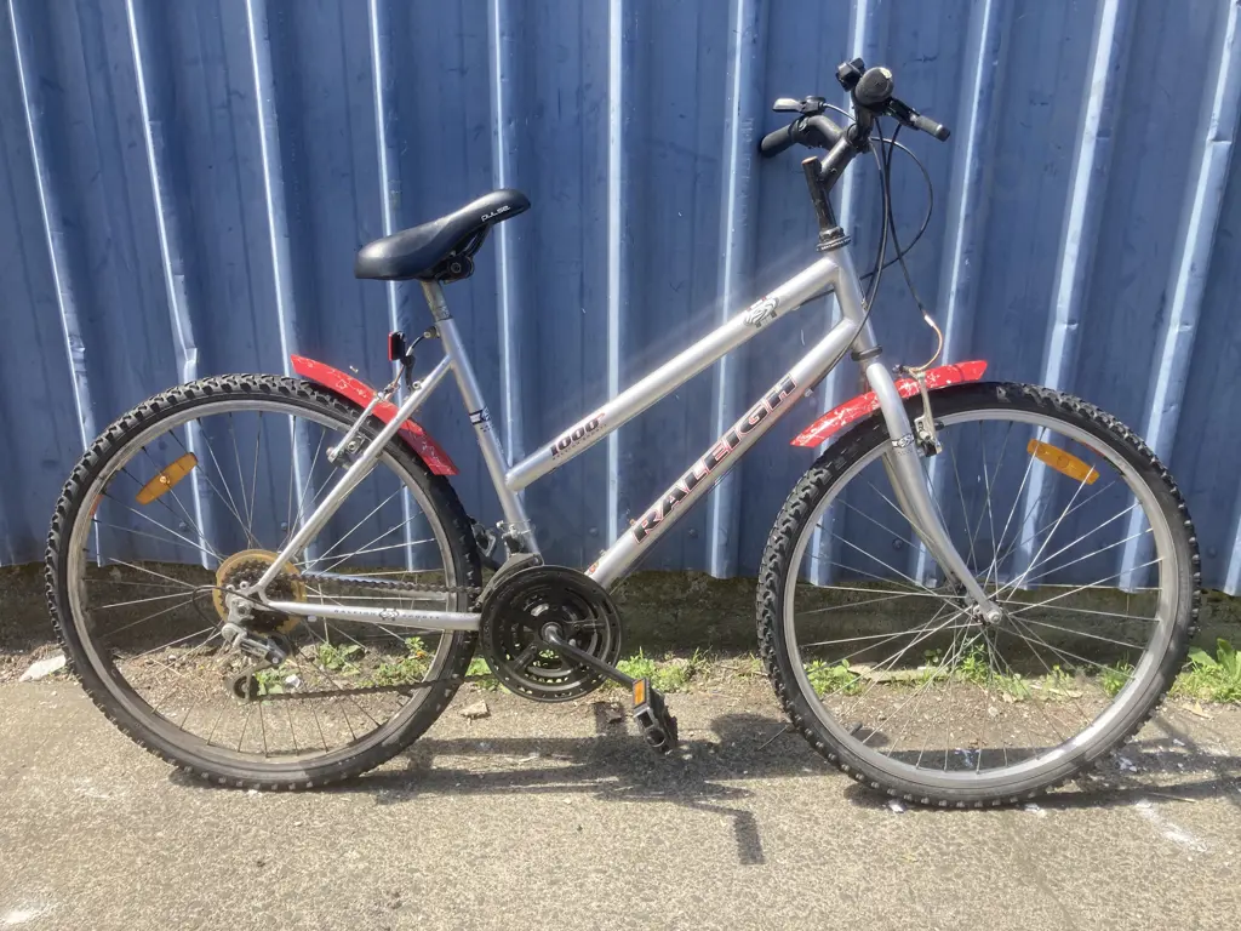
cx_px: 620
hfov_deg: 63.4
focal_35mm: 28
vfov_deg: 49.7
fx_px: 1004
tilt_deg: -18.4
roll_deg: -1.6
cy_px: 466
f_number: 1.8
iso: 20
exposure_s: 1/268
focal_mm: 3.99
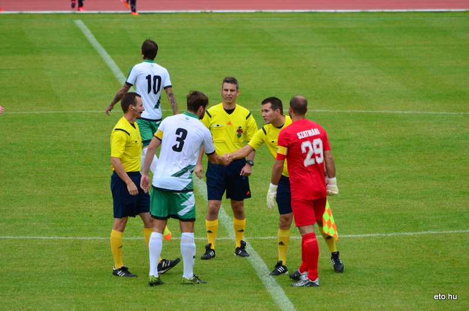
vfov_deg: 3.7
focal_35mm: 375
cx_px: 234
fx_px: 4876
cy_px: 156
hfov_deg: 5.5
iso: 800
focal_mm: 250
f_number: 5.6
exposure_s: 1/800
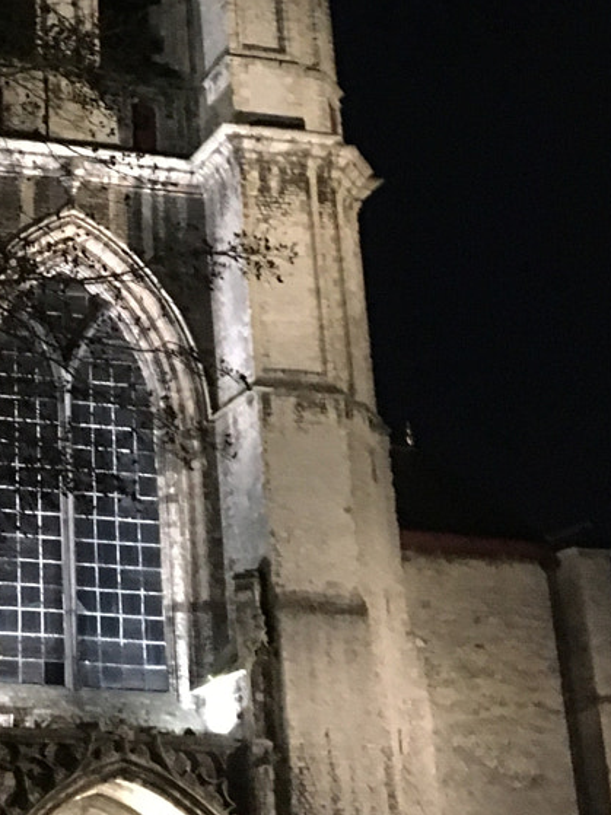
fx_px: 1954
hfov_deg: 17.1
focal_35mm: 83
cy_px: 115
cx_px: -79
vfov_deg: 23.1
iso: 500
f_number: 2.2
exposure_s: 1/17
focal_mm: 4.15
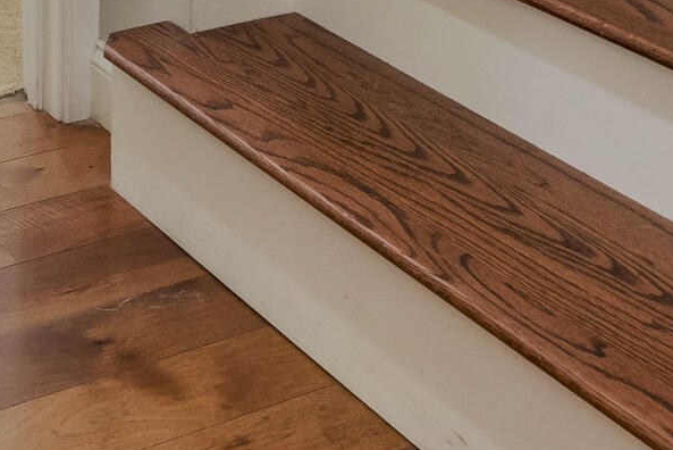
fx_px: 1608
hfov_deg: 23.1
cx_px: 83
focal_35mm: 86
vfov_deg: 12.9
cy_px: -562
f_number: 8
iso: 800
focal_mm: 17
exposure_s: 1/125
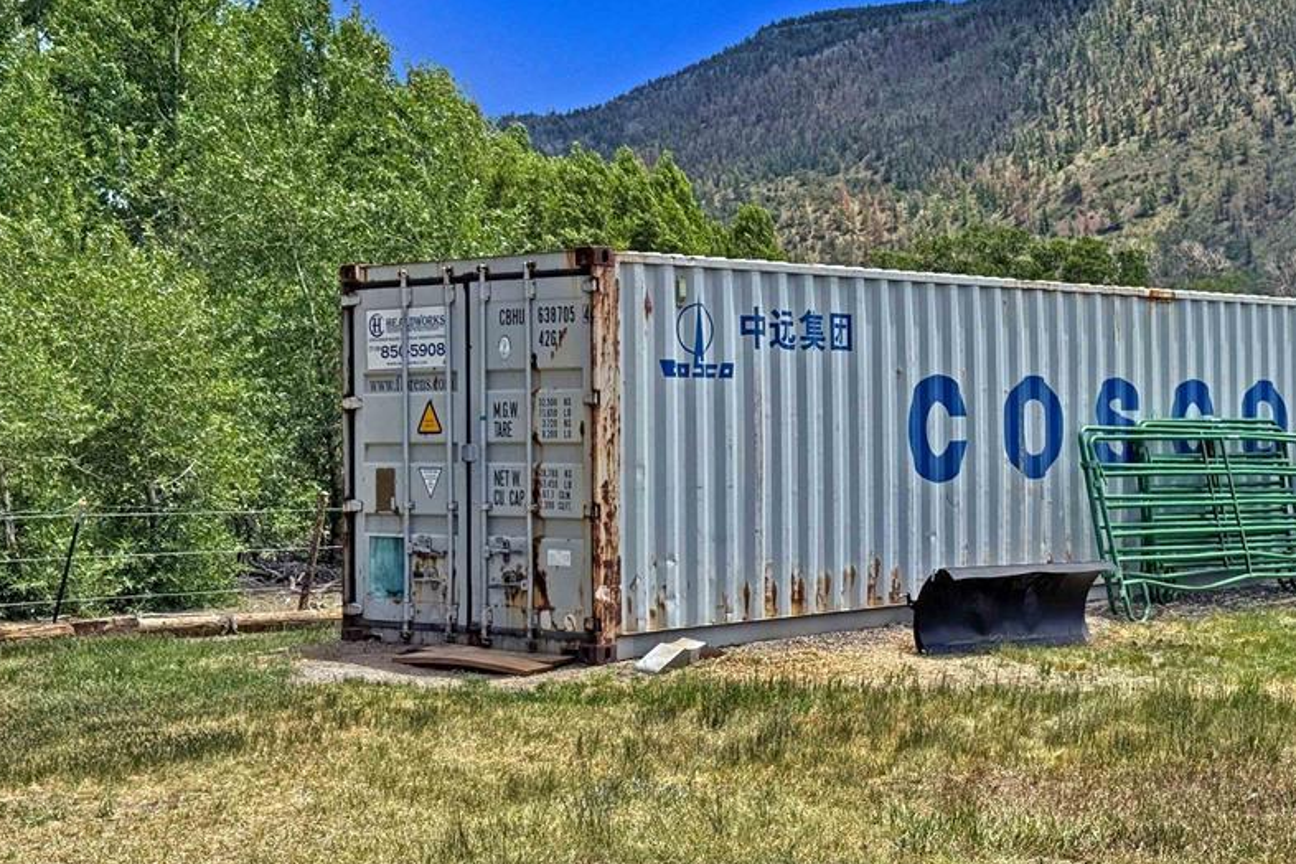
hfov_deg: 30.8
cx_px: 818
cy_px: 368
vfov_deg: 20.9
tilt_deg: +0.9
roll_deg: +0.5
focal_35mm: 65
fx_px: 2340
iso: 64
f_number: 1.78
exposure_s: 1/2959
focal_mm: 6.76
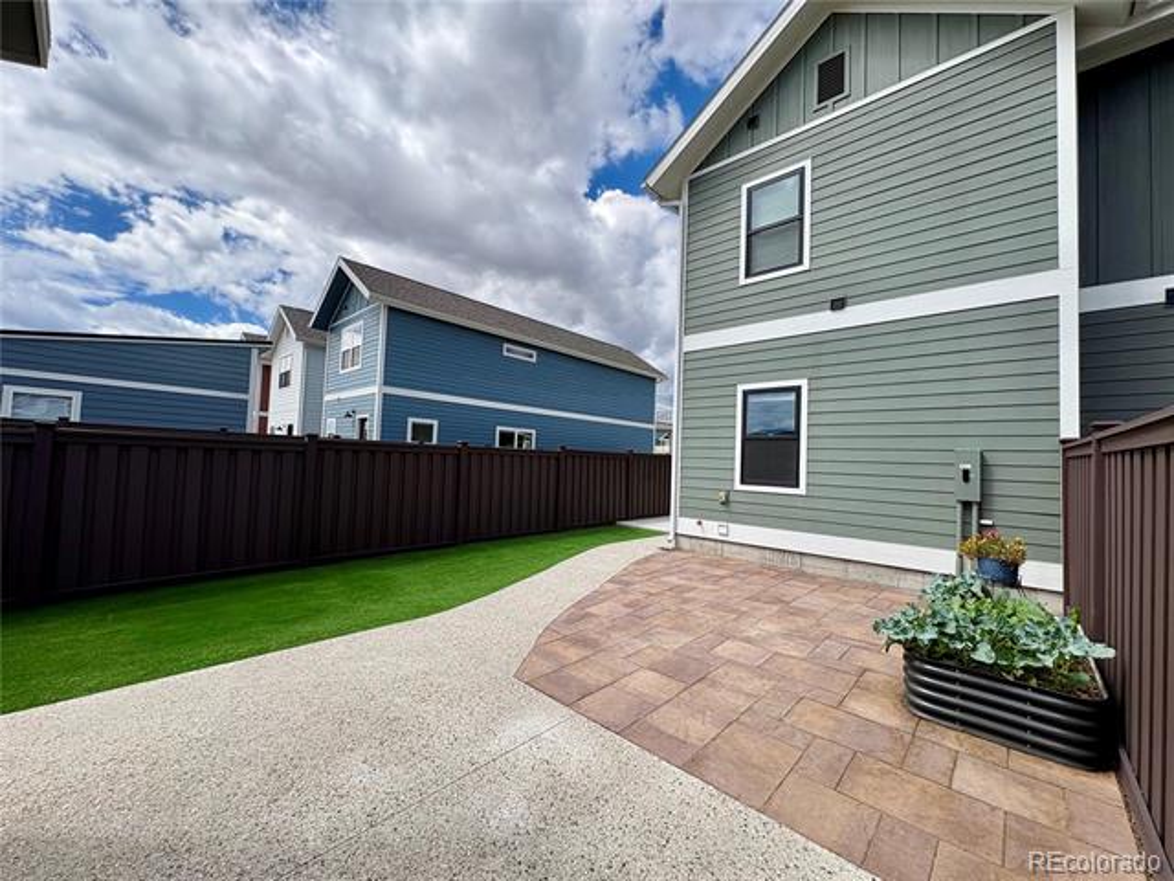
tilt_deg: +3.9
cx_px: 587
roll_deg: -1.5
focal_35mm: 14
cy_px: 440
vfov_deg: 85.7
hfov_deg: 102.1
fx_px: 475
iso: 50
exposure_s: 1/1449
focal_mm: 2.22
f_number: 2.2
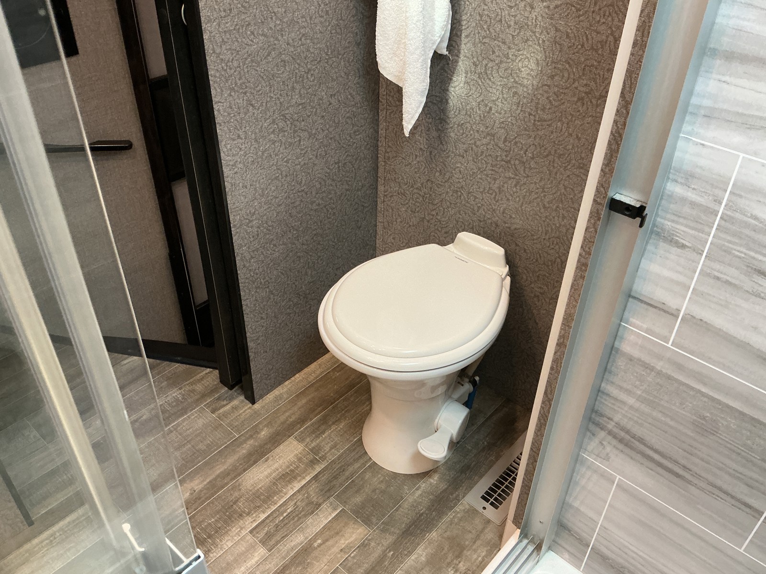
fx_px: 642
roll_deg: +1.3
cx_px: 383
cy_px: 287
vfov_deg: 48.2
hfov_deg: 61.7
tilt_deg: -38.1
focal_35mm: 29
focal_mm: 3
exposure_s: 1/60
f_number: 1.8
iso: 200
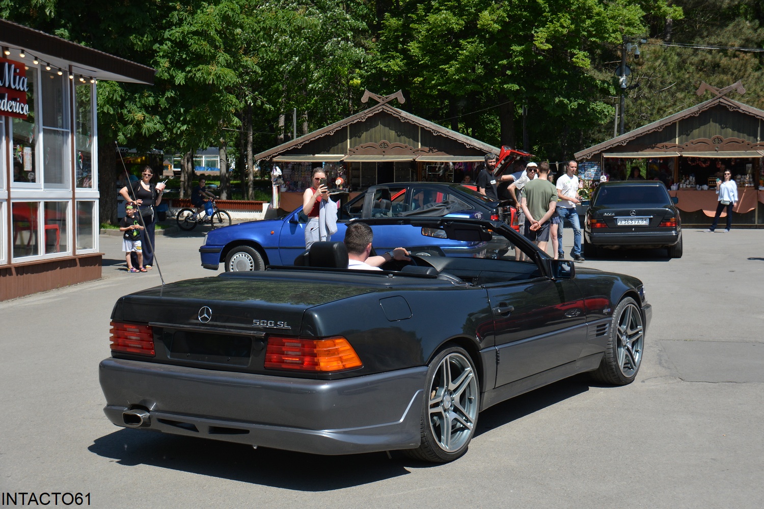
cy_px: 254
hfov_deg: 35.1
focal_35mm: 57
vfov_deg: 23.8
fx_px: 1209
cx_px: 382
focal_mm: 38
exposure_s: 1/1600
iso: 400
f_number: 6.3
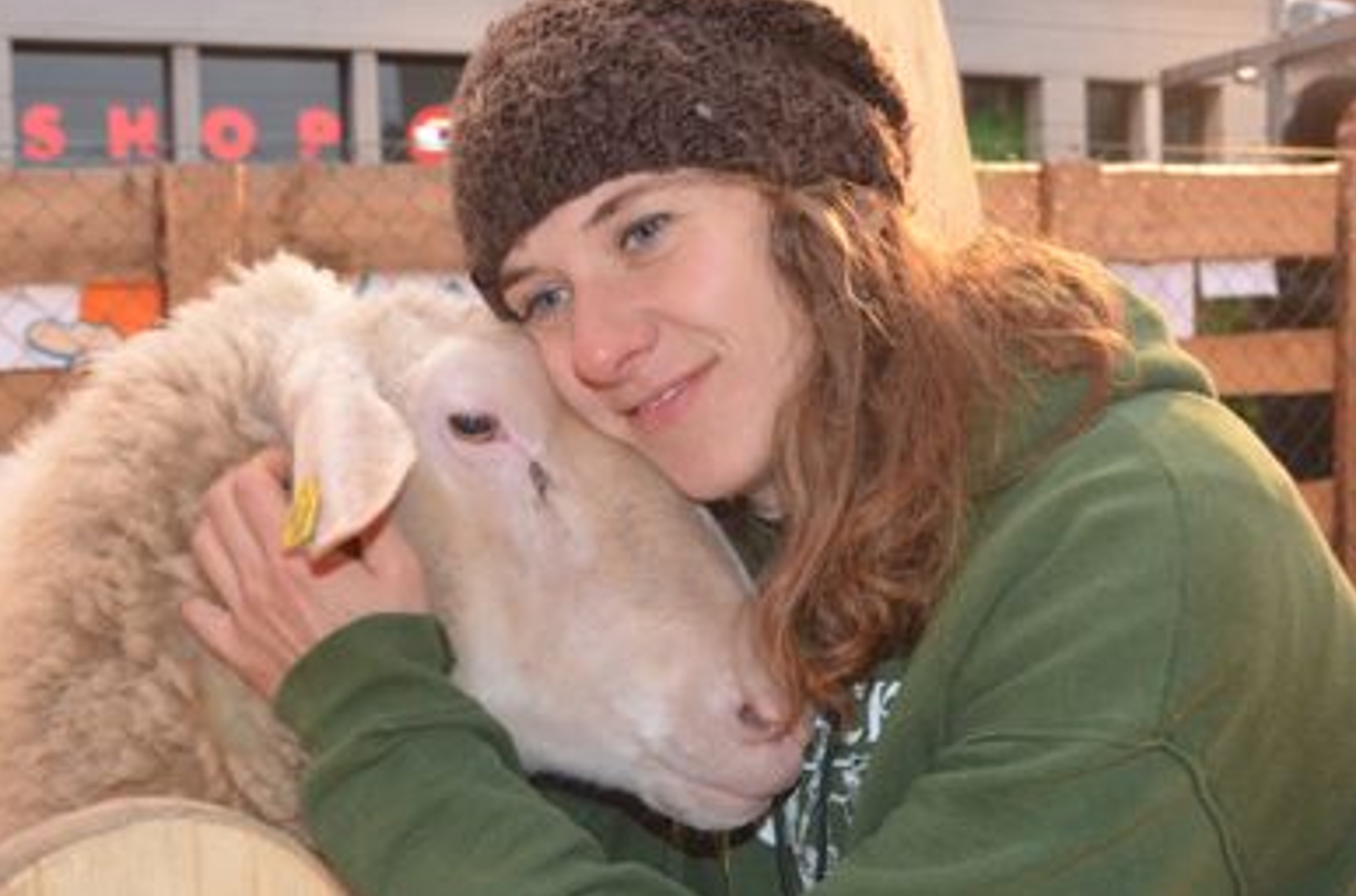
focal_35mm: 46
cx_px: 519
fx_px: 1716
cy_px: 467
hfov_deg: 42.8
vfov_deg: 29.3
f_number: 4.8
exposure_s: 1/30
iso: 1000
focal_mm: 23
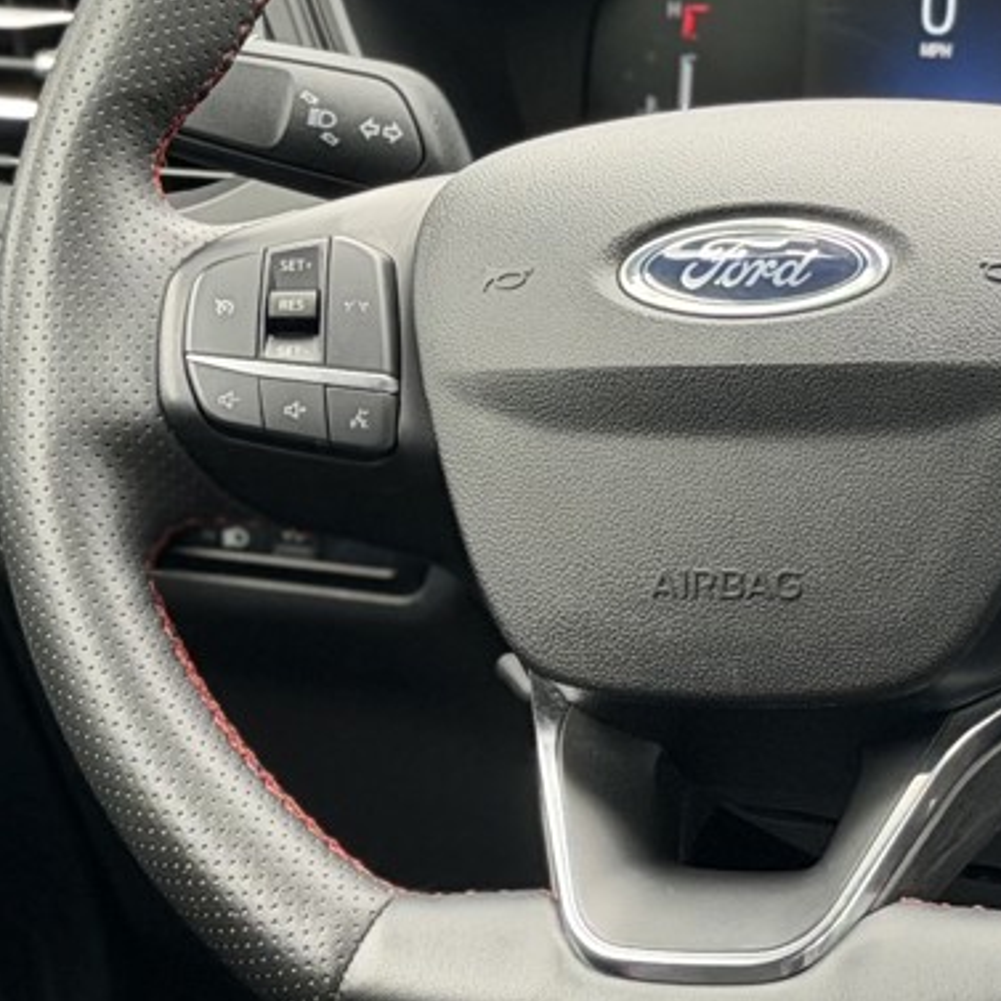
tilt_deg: -17.4
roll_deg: +3.2
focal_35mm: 180
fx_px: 5889
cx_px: 58
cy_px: 773
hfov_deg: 9.7
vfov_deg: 9.7
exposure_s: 1/101
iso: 200
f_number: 1.78
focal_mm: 6.76
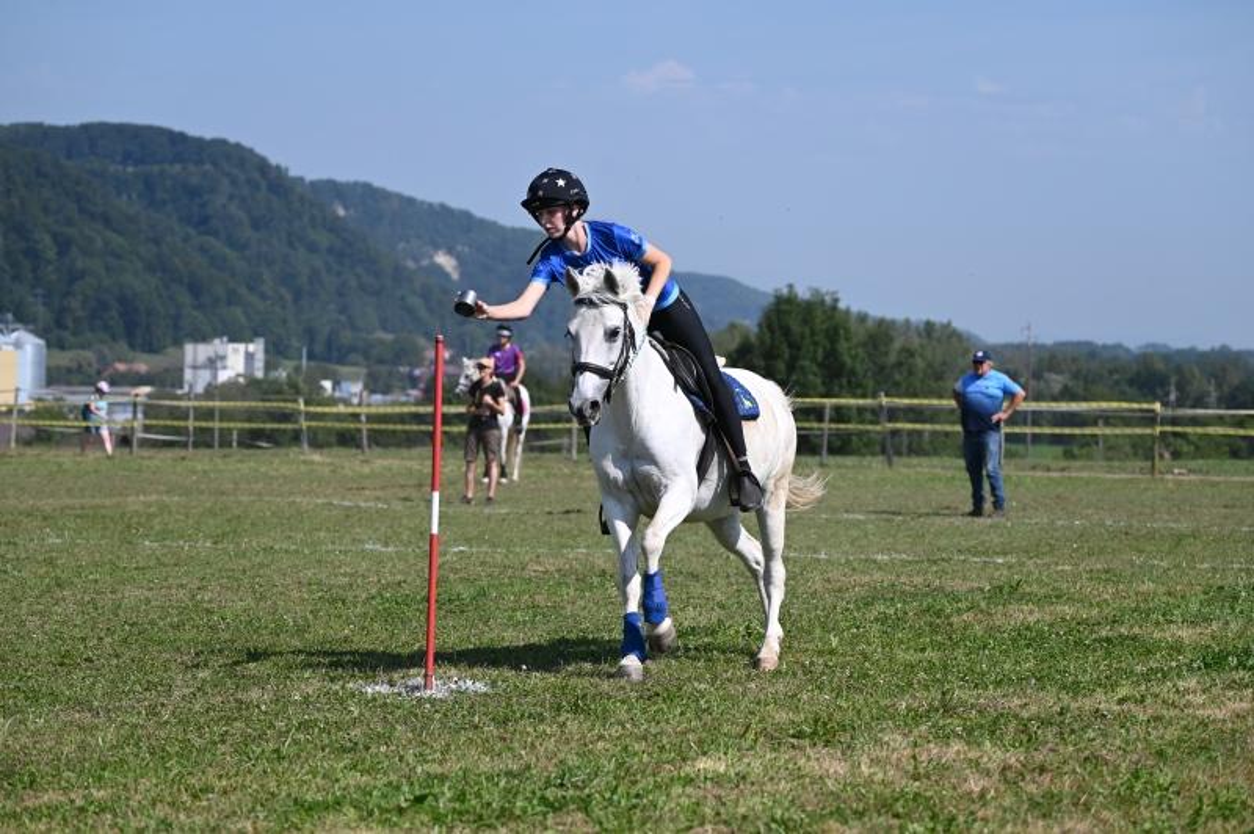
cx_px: 627
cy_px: 417
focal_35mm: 100
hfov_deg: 20.4
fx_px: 3480
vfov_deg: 13.7
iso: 160
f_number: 5.6
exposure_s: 1/1250
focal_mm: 100
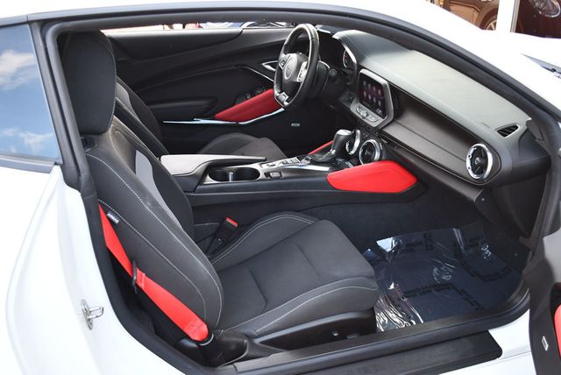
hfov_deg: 53.1
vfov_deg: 36.9
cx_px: 280
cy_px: 188
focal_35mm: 36
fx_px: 561
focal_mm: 18
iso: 640
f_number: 3.5
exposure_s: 1/250
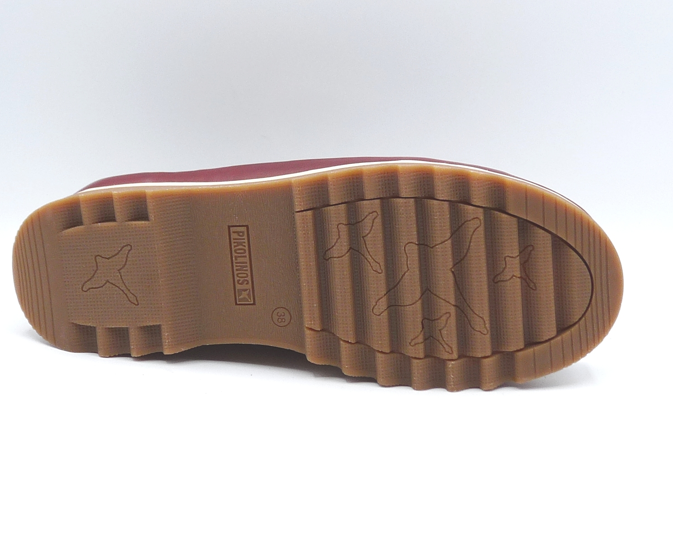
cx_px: 332
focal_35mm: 53
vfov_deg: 28.6
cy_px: 273
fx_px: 1056
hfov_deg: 35.4
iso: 100
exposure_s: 1/200
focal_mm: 4.9
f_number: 4
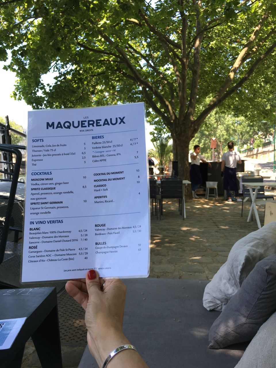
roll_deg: -1.3
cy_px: 184
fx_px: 308
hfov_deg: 48.2
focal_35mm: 29
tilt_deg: -3.0
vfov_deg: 61.7
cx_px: 138
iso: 25
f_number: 2.2
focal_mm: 4.15
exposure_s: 1/204
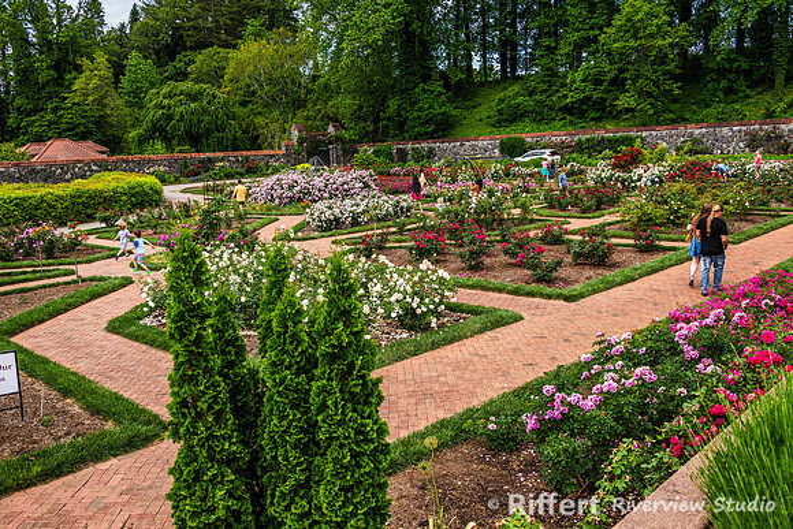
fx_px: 733
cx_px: 396
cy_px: 264
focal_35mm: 33
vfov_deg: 39.7
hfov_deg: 56.8
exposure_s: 1/160
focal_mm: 32
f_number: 8
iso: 80
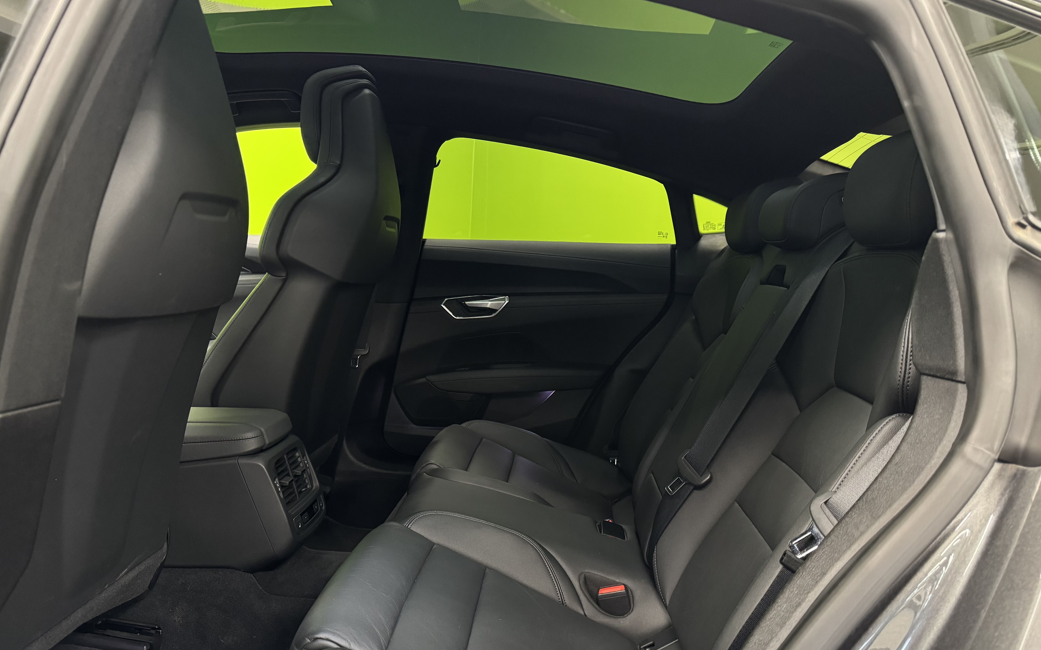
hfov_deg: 70.4
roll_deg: -3.2
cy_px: 378
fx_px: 738
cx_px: 524
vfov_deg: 47.4
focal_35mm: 26
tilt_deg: -9.3
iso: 640
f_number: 1.78
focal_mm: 6.76
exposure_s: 1/33
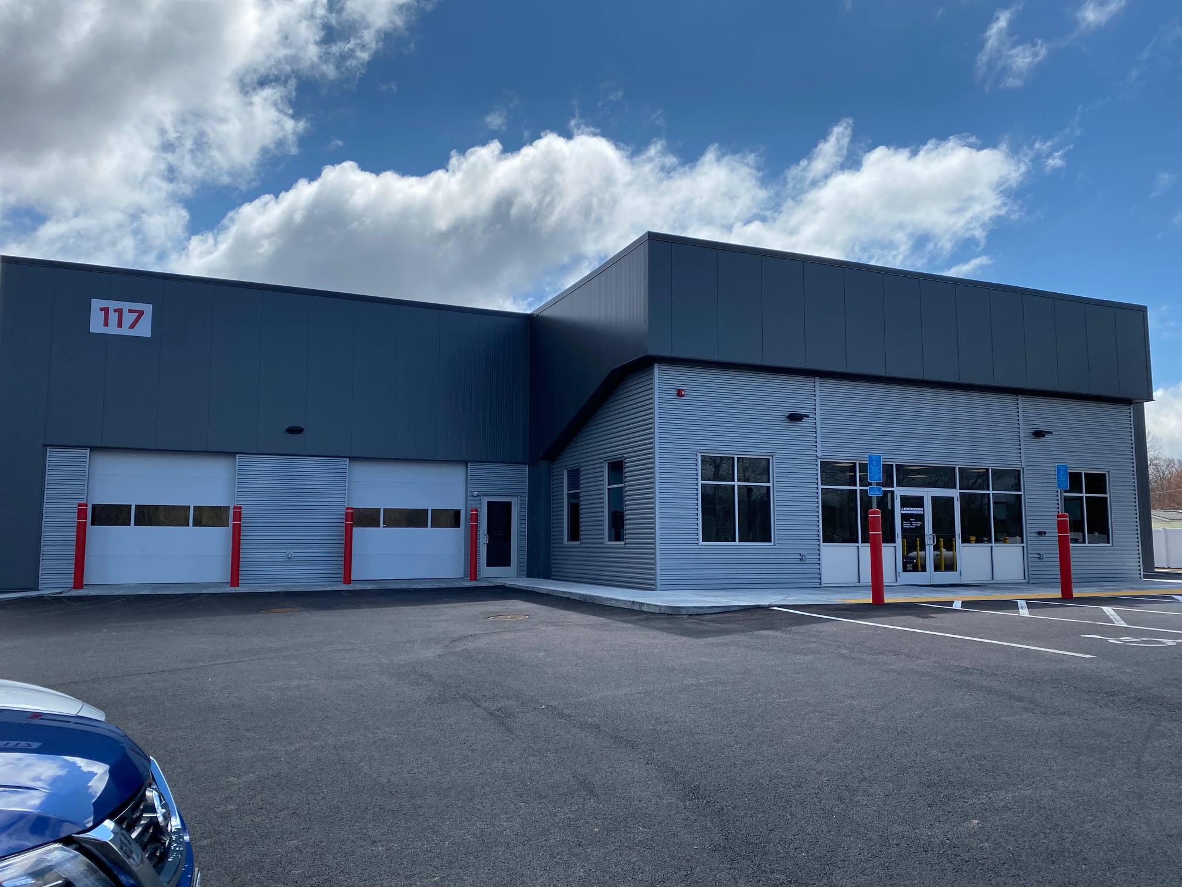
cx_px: 591
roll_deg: +0.0
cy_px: 444
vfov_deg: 53.1
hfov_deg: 67.3
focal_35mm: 26
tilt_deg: +6.8
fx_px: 888
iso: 32
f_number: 1.8
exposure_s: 1/5525
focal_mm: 4.25
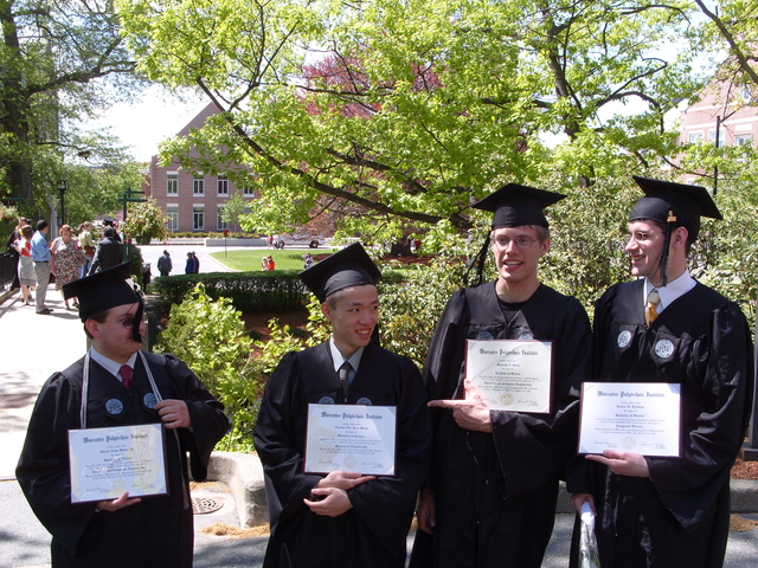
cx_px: 379
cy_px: 284
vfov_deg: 40.7
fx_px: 766
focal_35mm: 35
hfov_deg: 52.6
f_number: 4.8
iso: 80
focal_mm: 7.8
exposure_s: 1/250
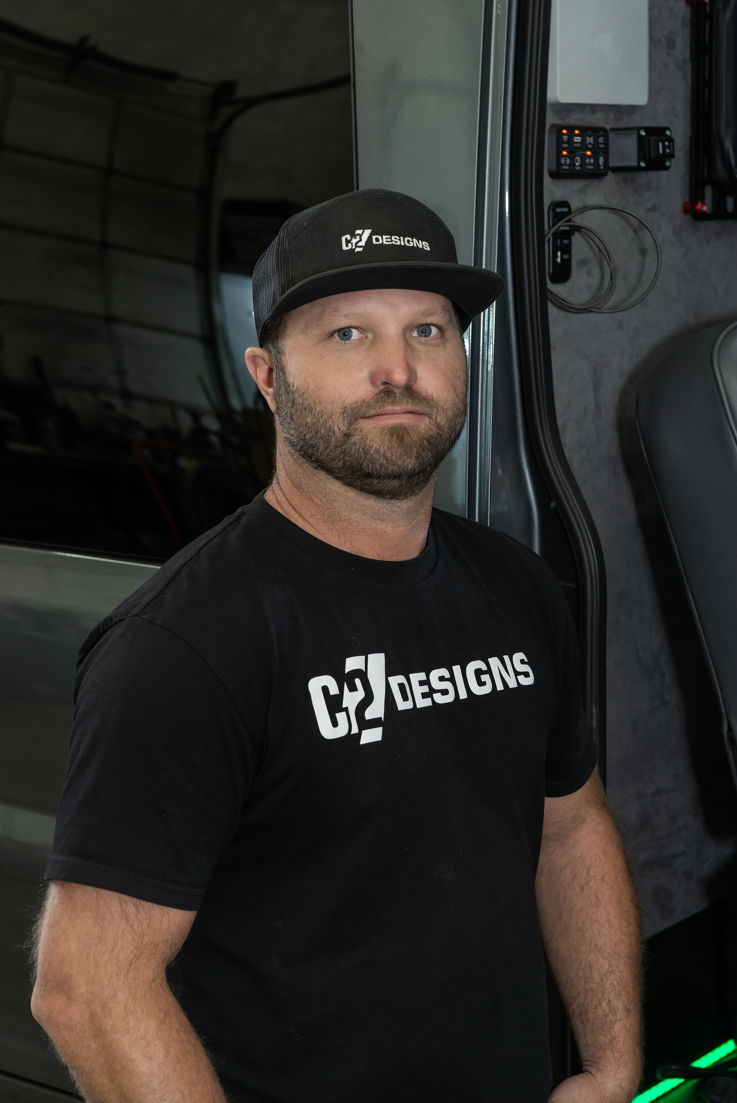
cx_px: 368
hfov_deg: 19.5
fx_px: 2147
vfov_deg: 28.8
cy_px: 552
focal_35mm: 70
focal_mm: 70
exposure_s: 1/50
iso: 500
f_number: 7.1
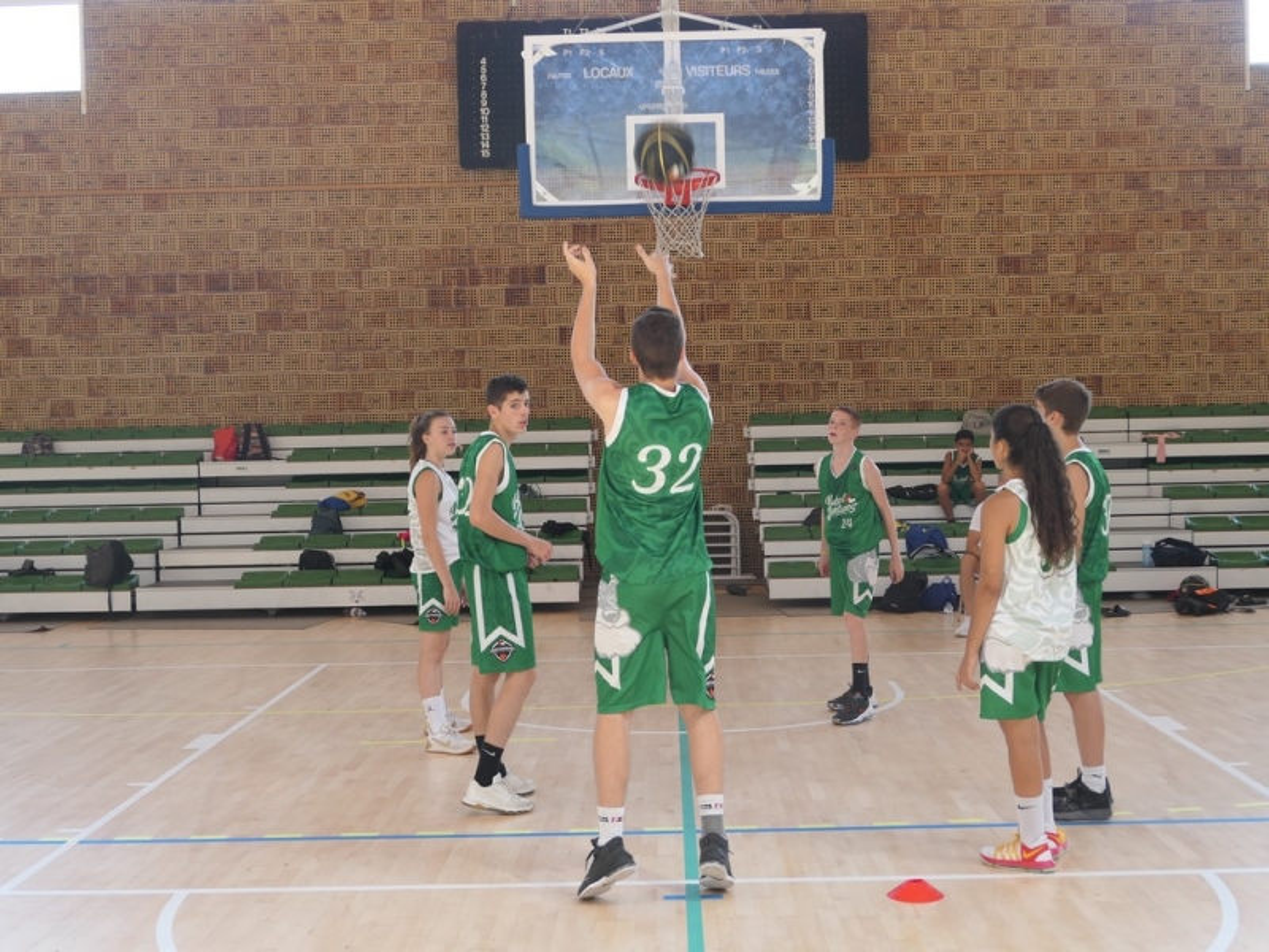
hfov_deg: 39.7
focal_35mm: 48
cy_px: 476
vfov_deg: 30.3
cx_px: 634
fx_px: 1760
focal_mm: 16.1
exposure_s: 1/100
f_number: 2.8
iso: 320
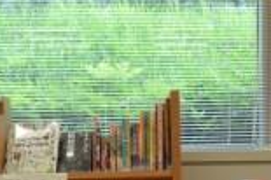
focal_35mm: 84
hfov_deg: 24.0
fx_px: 632
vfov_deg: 15.5
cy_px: 232
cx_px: 203
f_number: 4
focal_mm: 10.9
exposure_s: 1/60
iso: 400
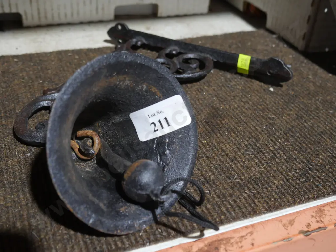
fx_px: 408
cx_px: 168
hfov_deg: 44.8
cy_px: 126
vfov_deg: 34.3
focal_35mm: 42
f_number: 4.6
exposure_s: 1/60
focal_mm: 21
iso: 800
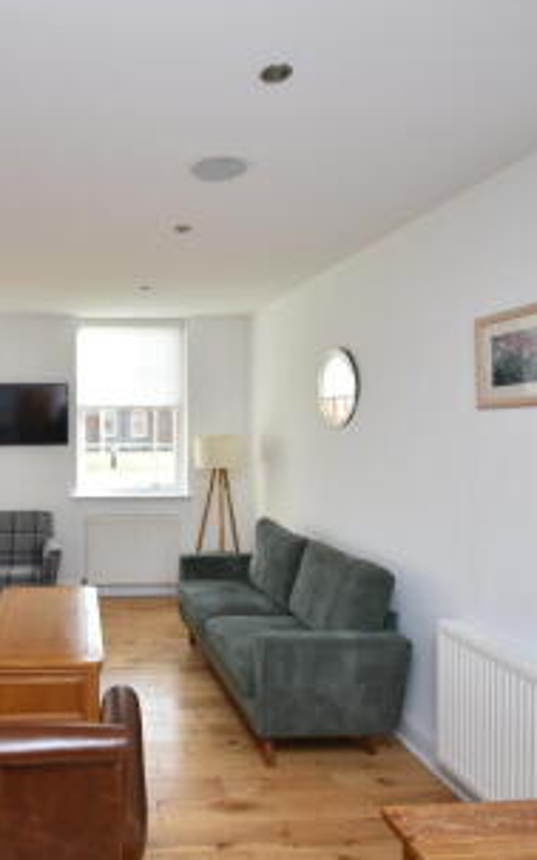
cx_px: 82
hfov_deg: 47.3
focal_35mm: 24
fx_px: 563
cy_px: 430
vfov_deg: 74.8
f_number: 5
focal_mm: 10
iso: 400
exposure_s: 1/100
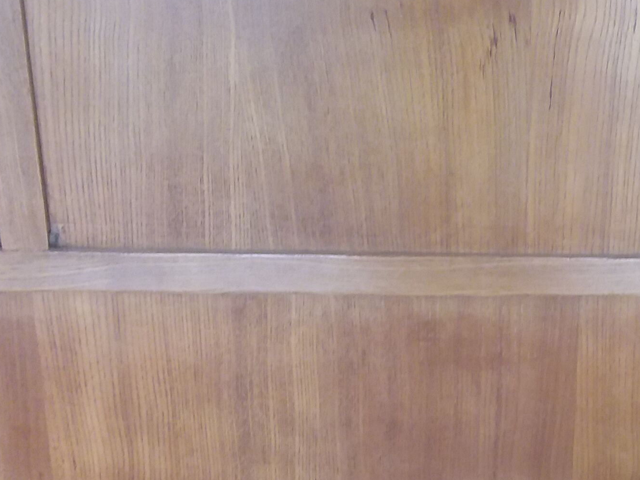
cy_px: 404
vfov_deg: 21.9
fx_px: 1220
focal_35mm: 66
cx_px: 584
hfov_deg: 28.2
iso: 64
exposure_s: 1/50
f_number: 1.9
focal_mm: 2.91
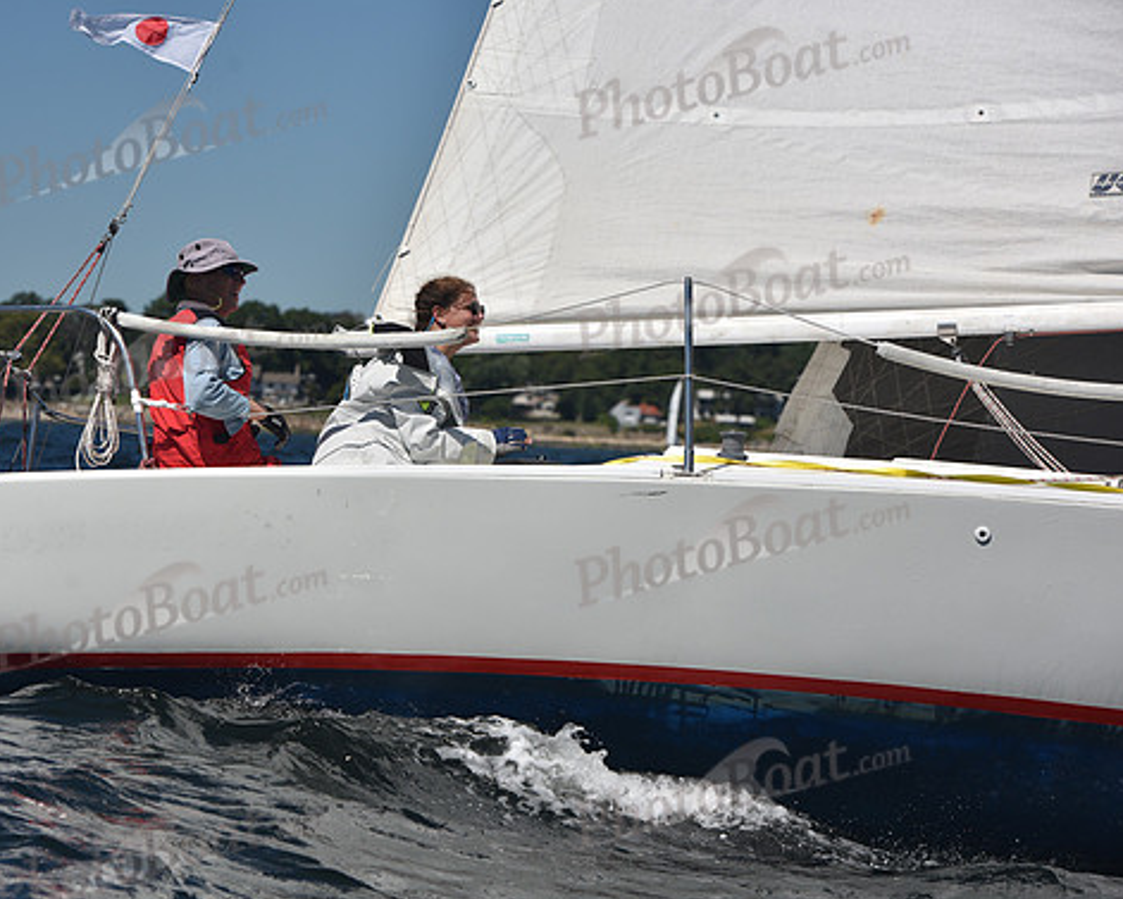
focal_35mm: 141
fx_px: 4687
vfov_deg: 11.0
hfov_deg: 13.7
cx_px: 453
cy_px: 454
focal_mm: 122
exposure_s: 1/1000
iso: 200
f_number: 6.3
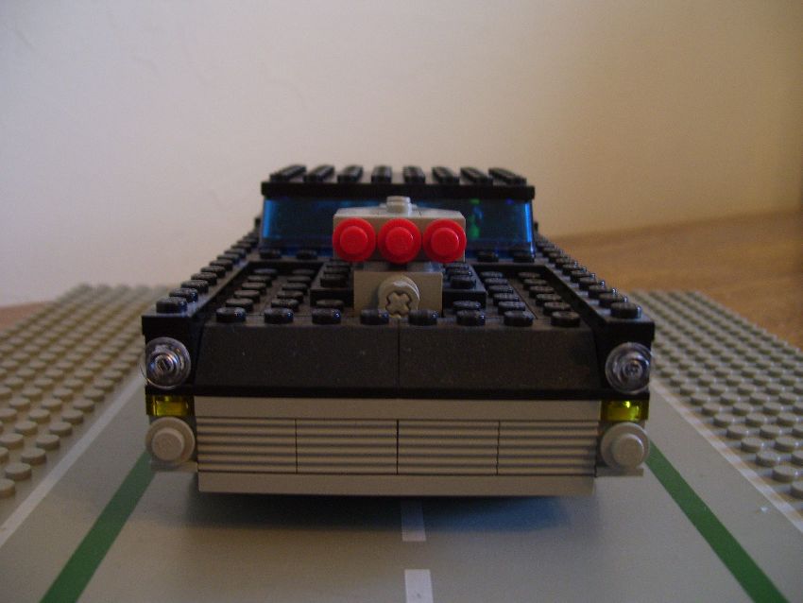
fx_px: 859
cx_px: 402
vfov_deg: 38.7
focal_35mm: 37
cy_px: 302
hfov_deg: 50.1
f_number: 2.7
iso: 160
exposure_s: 1/8
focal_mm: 6
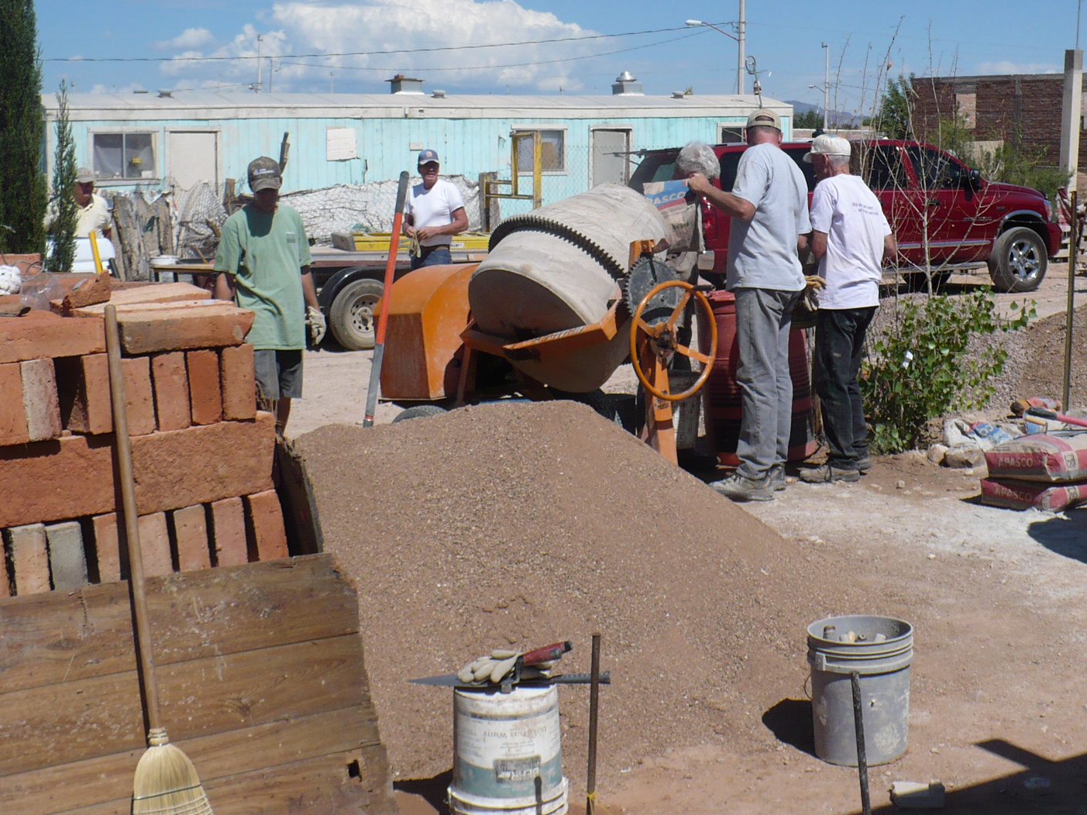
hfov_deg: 35.3
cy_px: 261
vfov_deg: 26.8
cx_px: 705
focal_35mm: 54
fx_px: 1696
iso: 100
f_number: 8
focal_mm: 6.1
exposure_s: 1/400
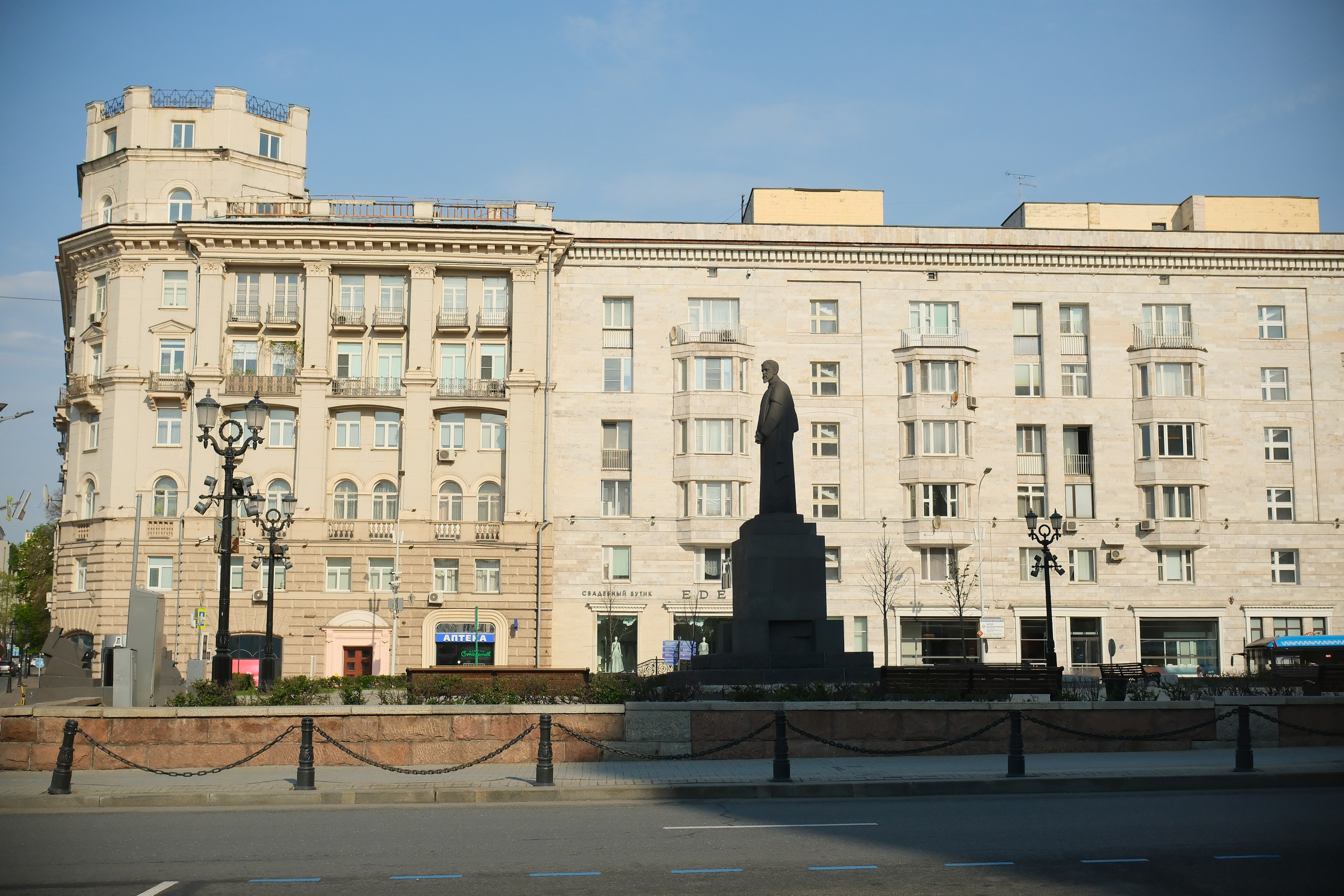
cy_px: 448
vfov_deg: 32.6
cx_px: 672
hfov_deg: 47.4
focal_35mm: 41
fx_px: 1531
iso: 640
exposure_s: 1/4000
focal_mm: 27
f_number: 5.6
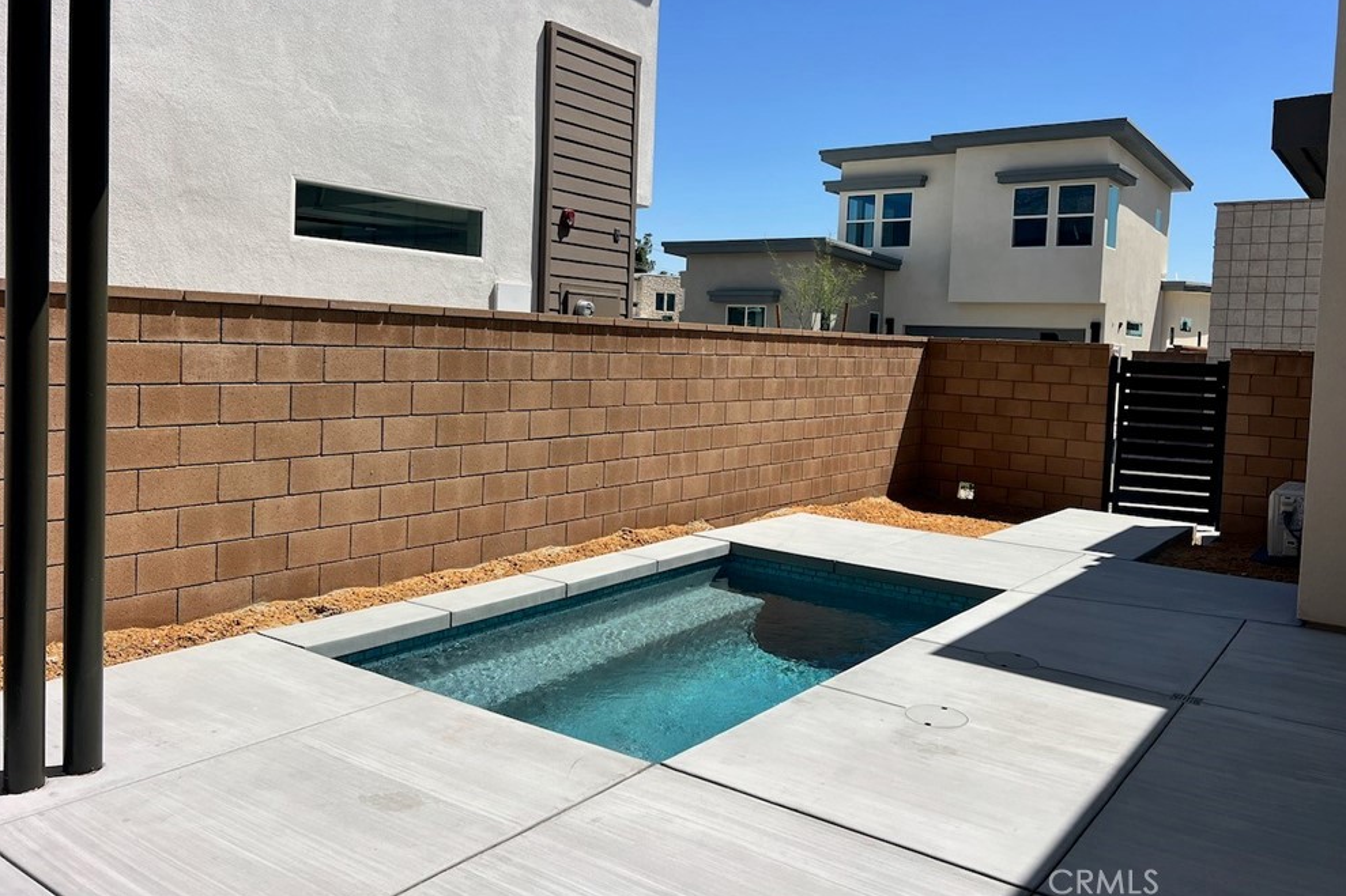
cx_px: 683
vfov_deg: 46.2
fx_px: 1047
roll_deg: -2.6
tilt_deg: -3.4
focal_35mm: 28
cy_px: 379
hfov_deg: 65.5
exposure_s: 1/6211
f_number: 1.5
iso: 50
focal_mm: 5.7
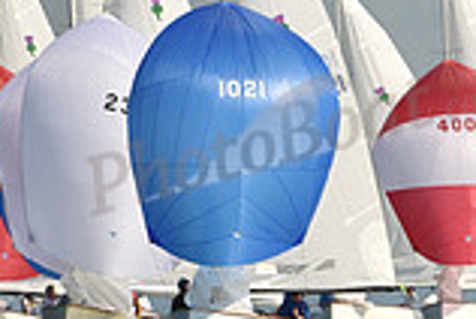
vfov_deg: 0.9
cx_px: 669
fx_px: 19394
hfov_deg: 1.4
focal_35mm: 1464
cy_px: 251
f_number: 5
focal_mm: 400
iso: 250
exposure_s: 1/2500
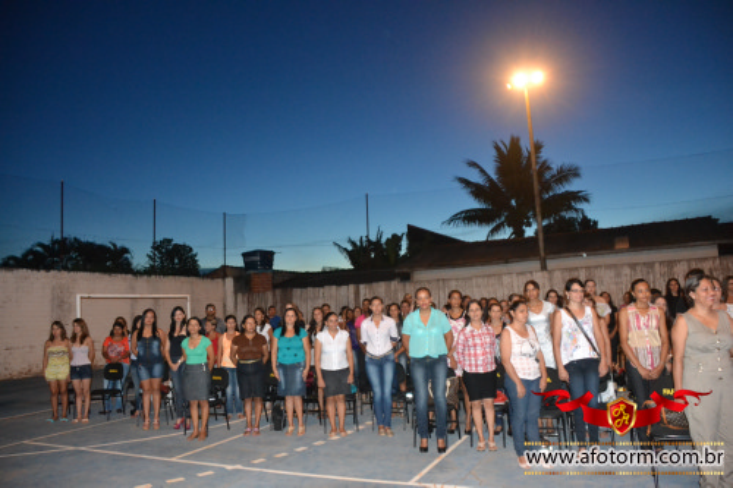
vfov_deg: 43.6
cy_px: 244
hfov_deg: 61.9
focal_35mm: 30
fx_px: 611
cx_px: 366
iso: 3200
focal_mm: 20
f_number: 3.5
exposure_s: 1/60
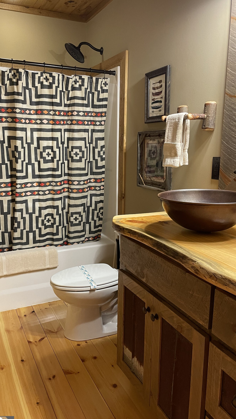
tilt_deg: -11.7
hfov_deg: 39.0
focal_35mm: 30
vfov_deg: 64.3
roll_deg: +0.0
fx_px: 334
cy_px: 216
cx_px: 114
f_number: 1.6
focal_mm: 4.2
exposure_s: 1/60
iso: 250
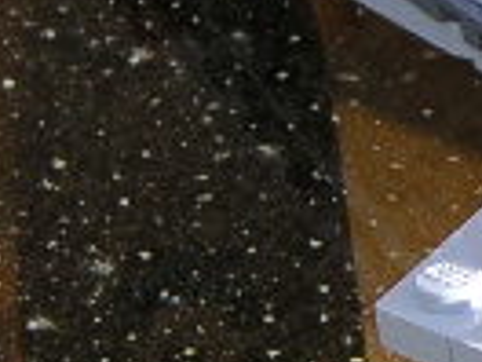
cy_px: 4
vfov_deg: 3.9
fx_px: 5319
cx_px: 960
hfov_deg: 5.1
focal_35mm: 382
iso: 64
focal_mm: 10.3
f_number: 3.4
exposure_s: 1/180
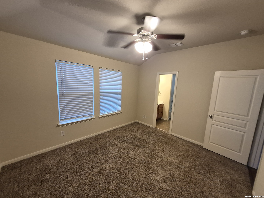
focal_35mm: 13
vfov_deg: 89.9
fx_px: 99
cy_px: 99
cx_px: 132
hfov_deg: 106.2
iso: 200
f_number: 2.2
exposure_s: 1/60
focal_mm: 1.74
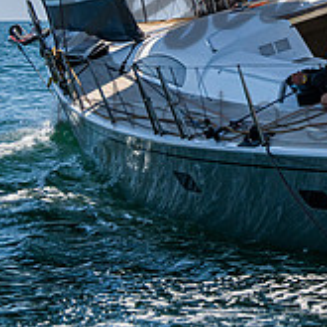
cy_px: -38
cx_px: 501
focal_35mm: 190
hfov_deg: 9.0
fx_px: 2031
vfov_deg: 9.1
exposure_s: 1/2500
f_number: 8
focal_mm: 58
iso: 500
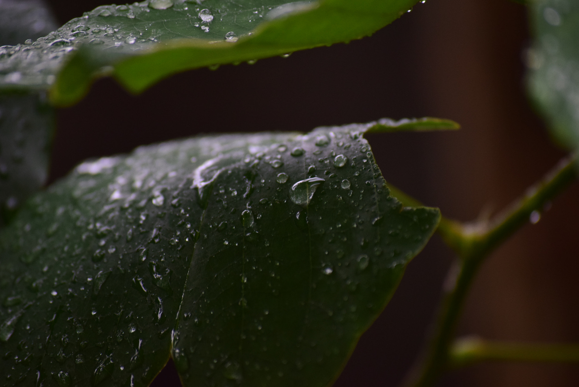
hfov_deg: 6.9
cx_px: 290
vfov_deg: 4.6
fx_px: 4826
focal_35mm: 300
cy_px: 194
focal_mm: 200
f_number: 7.1
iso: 800
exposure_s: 1/400
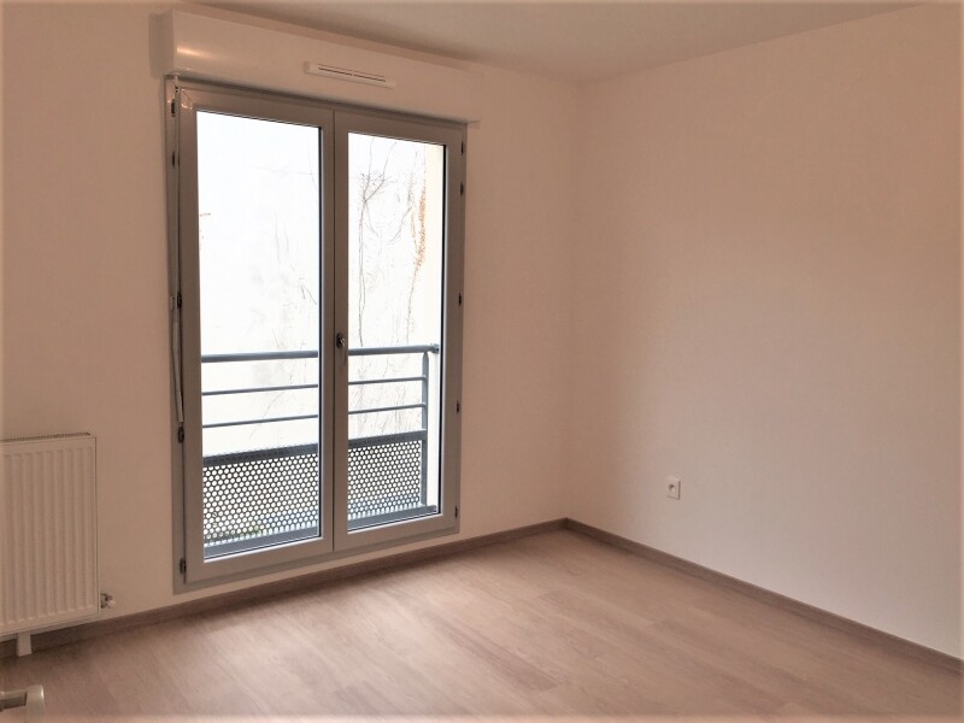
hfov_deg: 61.7
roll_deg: -1.2
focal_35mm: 29
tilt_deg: -6.1
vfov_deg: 48.2
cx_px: 482
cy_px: 362
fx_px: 808
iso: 32
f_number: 2.2
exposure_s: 1/50
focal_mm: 4.15
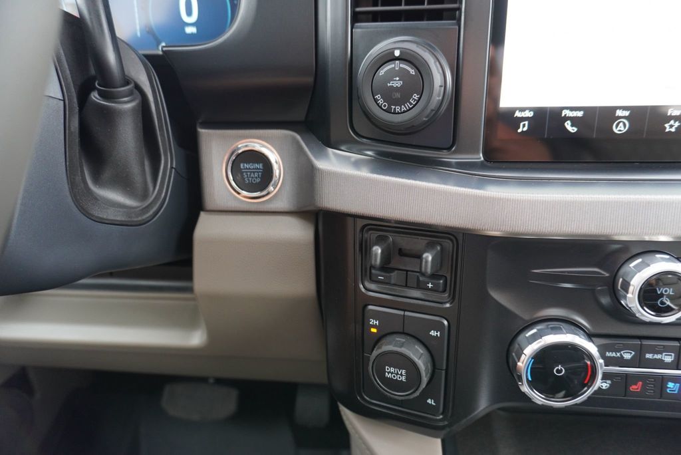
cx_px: 340
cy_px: 228
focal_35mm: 24
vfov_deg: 53.2
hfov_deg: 73.7
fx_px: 454
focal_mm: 16
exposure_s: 1/60
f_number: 3.5
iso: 800
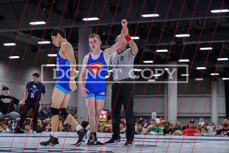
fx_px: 534
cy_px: 76
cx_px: 114
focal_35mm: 84
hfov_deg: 24.2
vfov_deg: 16.3
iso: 5600
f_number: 2.8
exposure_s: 1/500
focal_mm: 84
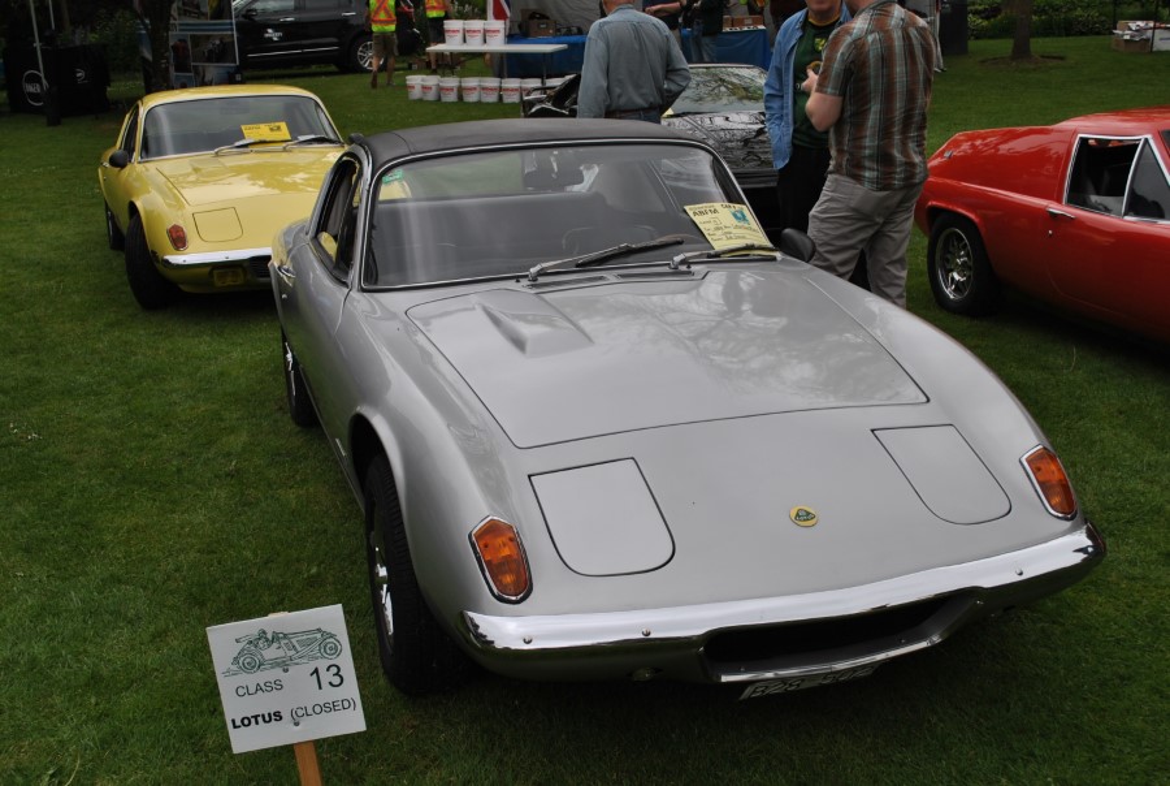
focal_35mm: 42
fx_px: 1368
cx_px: 585
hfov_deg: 46.3
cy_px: 393
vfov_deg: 32.0
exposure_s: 1/200
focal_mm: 28
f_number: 7.1
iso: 100
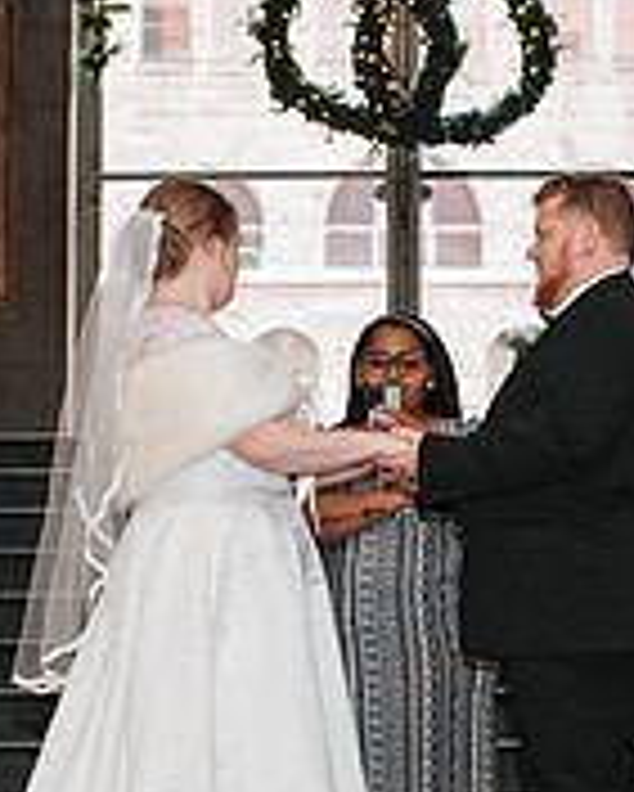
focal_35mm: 142
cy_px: 467
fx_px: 3328
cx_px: 345
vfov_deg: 13.6
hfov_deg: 10.9
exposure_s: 1/200
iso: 1000
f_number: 3.5
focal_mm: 35
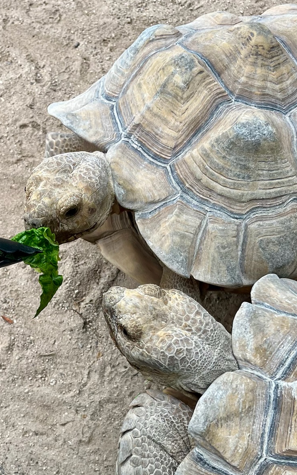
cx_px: 101
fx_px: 622
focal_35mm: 48
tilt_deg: -62.8
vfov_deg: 41.6
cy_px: 292
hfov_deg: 26.7
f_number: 1.6
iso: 50
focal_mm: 5.1
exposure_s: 1/447
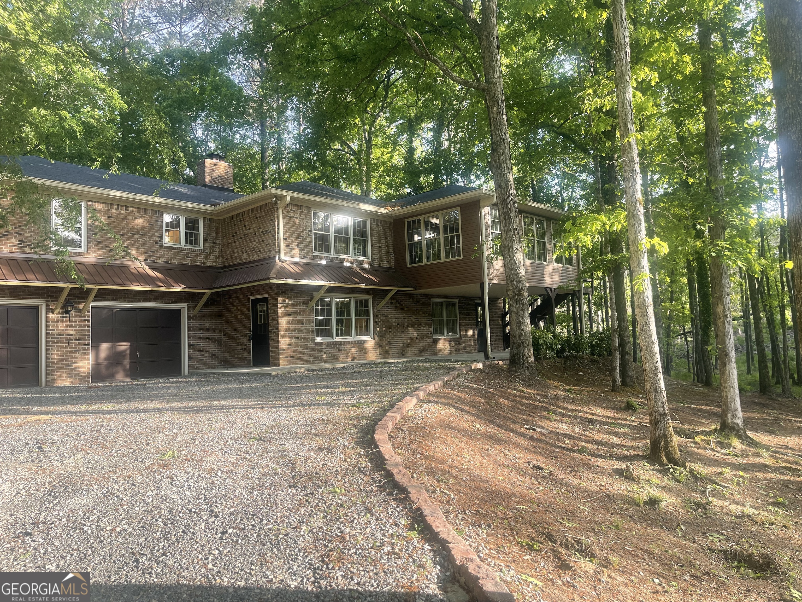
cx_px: 401
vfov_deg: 54.9
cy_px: 301
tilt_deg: +3.3
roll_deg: +2.0
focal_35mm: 25
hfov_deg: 69.4
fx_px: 579
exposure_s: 1/284
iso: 32
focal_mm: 5.1
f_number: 1.6
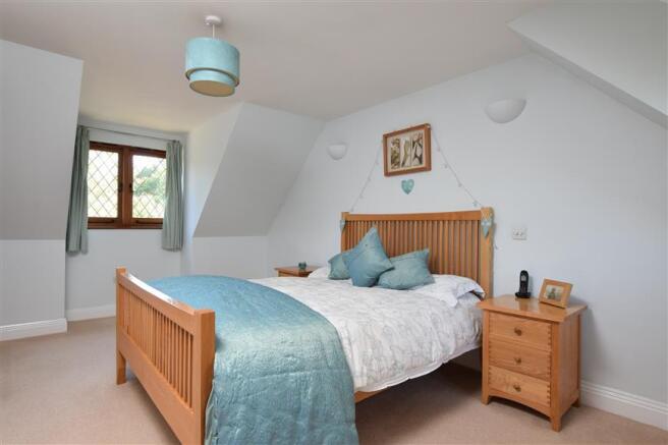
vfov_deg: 63.2
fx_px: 362
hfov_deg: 85.4
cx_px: 334
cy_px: 222
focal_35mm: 20
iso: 400
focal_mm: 13
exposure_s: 1/25
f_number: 10
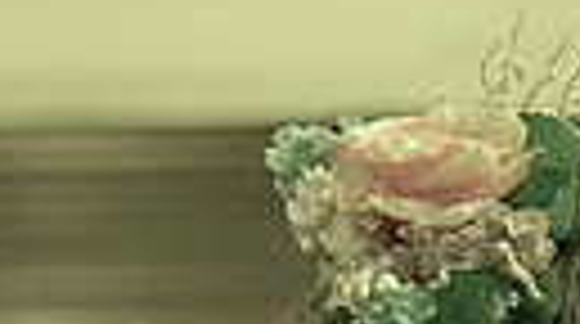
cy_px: 556
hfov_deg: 9.1
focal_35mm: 227
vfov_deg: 5.3
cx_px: 1066
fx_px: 3485
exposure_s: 1/200
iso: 3200
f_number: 4
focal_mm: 48
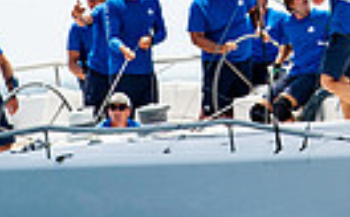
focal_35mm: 2686
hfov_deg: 0.8
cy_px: -159
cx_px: 353
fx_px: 25577
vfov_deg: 0.5
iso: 400
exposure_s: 1/2500
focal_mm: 600
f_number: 5
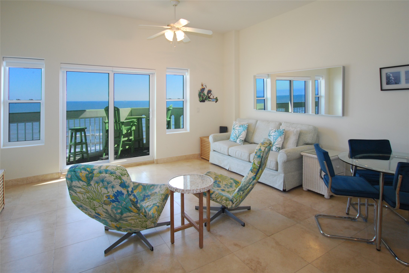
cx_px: 204
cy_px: 136
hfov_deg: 85.4
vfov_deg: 63.3
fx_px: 222
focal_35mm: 20
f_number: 3.5
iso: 400
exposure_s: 1/160
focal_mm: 13
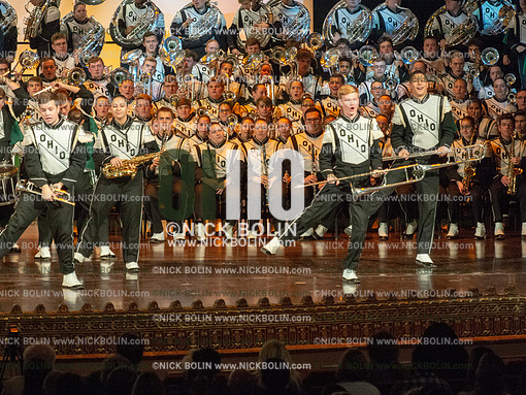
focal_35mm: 213
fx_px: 3238
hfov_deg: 9.3
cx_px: 231
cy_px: 198
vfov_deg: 7.0
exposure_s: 1/320
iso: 8000
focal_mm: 195
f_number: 5.6
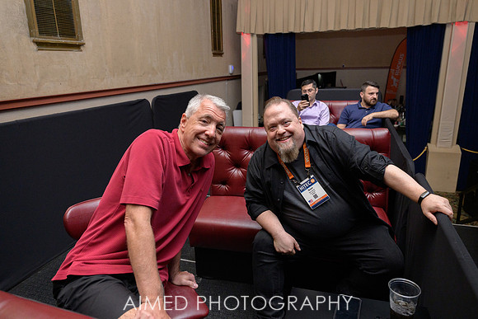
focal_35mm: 25
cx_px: 241
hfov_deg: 70.8
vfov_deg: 50.7
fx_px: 336
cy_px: 152
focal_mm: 24
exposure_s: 1/200
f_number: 4
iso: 2000
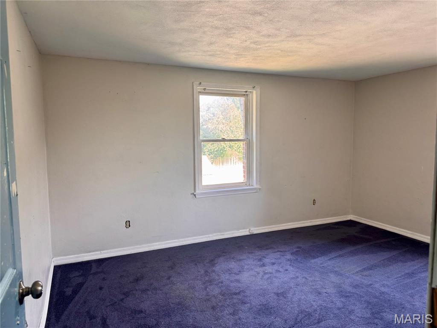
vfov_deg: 56.8
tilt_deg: -5.5
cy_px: 164
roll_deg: +0.5
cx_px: 218
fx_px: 303
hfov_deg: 71.6
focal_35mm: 24
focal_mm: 6.76
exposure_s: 1/121
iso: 160
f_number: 1.78
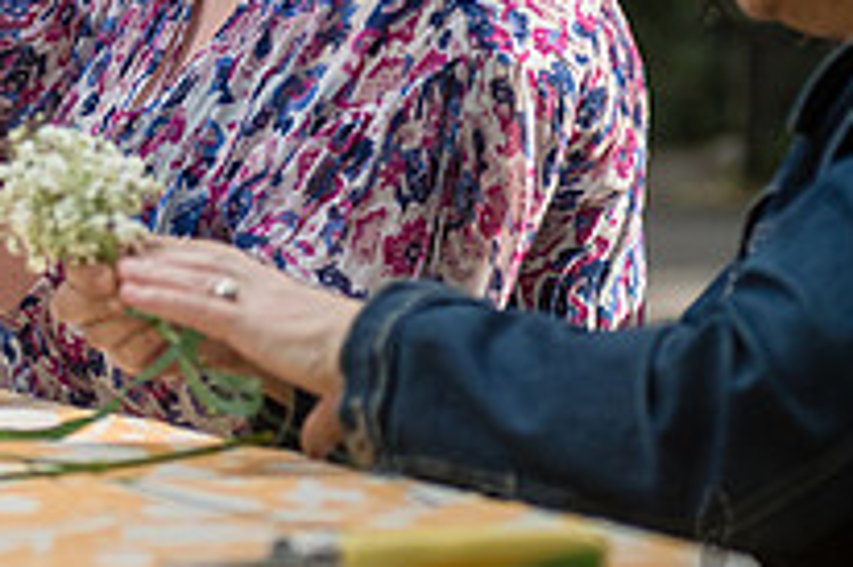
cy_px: -51
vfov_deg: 5.6
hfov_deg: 8.3
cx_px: -24
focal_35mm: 246
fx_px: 5824
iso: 1000
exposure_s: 1/1250
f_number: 4
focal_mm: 80
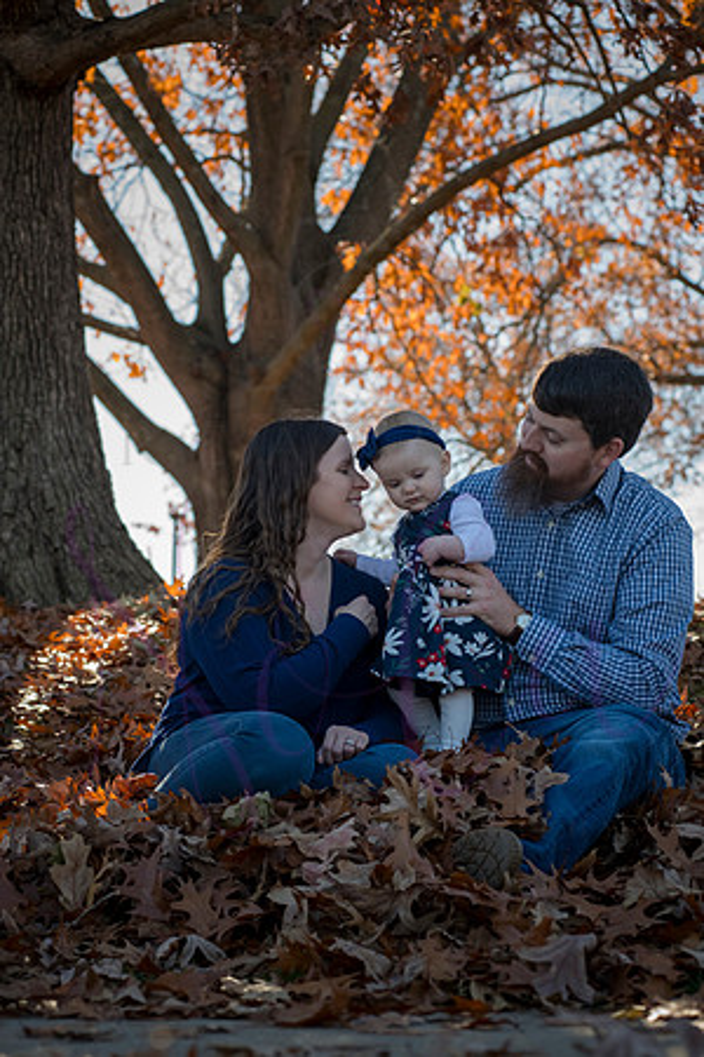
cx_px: 352
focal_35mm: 80
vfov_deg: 25.4
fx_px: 2346
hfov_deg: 17.1
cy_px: 528
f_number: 6.3
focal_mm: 80
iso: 400
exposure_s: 1/320
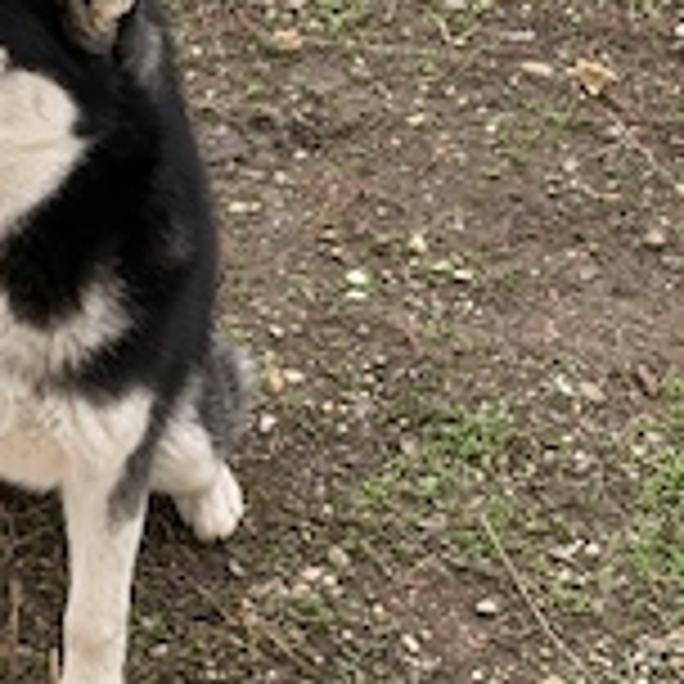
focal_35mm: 112
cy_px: 279
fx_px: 2504
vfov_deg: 15.5
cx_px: 86
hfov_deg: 15.4
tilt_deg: -41.8
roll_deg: -0.9
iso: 64
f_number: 1.78
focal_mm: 6.76
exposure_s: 1/675
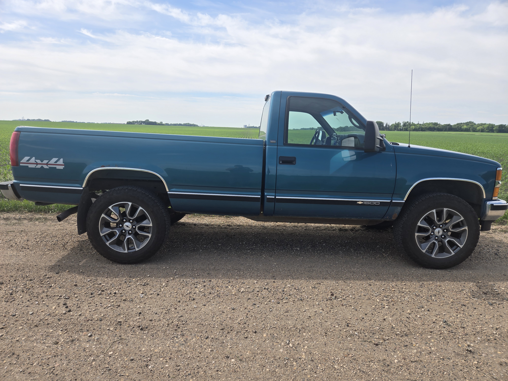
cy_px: 190
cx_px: 254
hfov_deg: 73.9
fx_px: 338
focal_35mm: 23
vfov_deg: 58.9
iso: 25
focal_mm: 5.4
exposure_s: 1/1328
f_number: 1.8
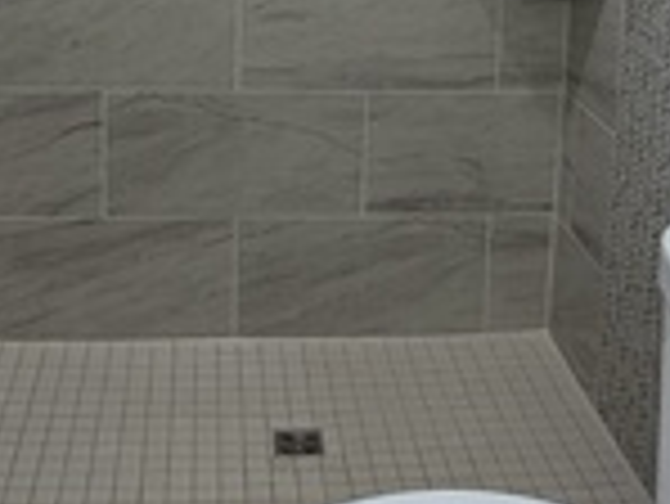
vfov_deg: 23.2
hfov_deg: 32.1
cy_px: -27
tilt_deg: -8.7
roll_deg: -1.0
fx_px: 1162
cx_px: 306
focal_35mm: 60
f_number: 2.2
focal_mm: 2.22
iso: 200
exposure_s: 1/120
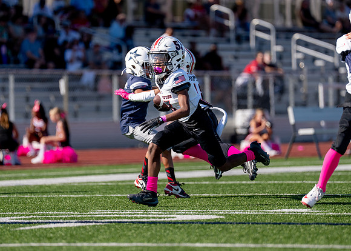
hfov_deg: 6.4
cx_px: 148
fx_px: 3155
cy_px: 103
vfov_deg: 4.5
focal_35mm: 317
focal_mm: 200
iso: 320
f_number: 2.8
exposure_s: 1/8000
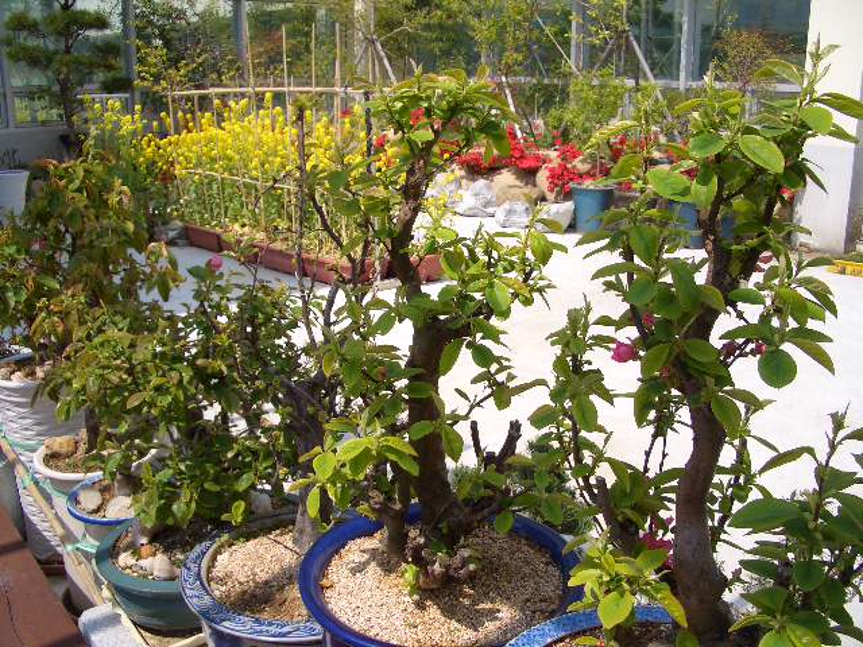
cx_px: 432
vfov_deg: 40.7
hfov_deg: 52.6
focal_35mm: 35
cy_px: 324
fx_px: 873
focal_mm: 5.8
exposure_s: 1/400
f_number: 4.3
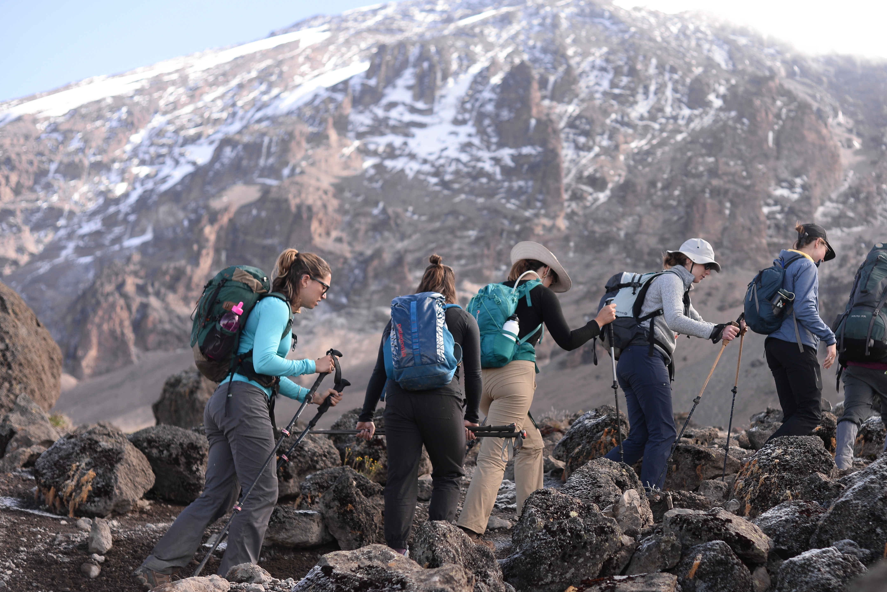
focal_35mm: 70
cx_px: 596
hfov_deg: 28.6
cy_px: 372
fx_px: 1725
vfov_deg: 19.4
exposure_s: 1/1600
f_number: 2.8
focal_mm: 50
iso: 280
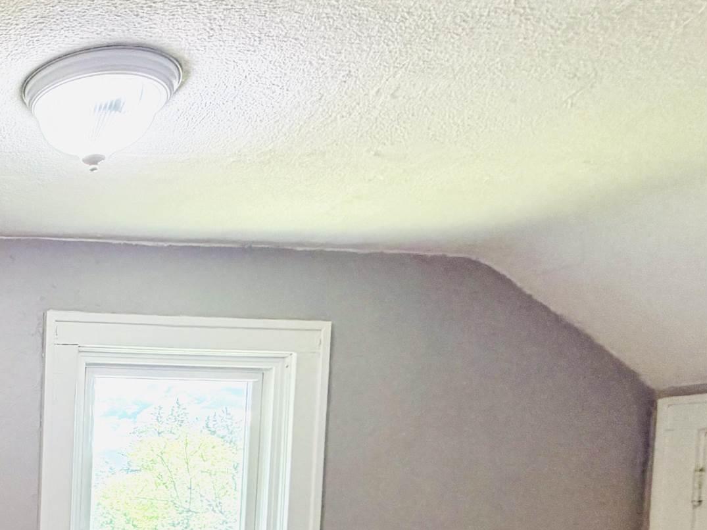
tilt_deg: -0.7
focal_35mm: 40
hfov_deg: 36.1
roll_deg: -2.3
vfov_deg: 32.7
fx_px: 817
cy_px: 542
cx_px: -147
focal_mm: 2.22
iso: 250
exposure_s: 1/120
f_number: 2.2
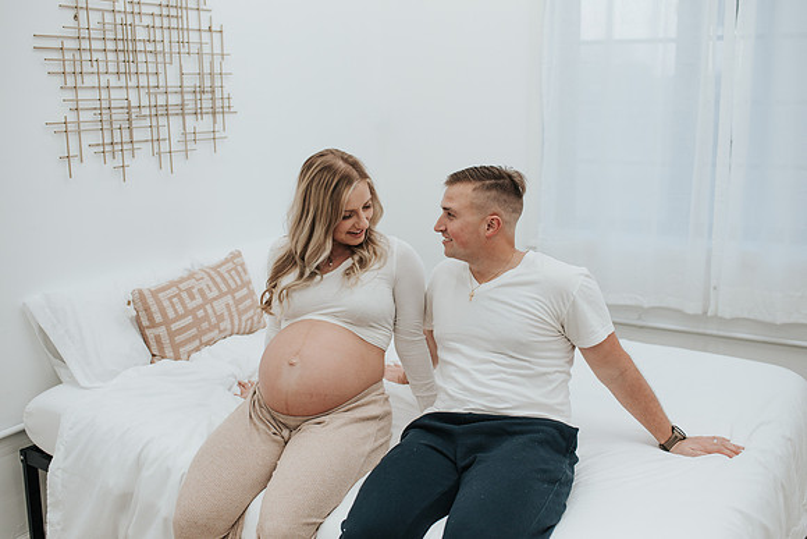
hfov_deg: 51.9
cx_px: 404
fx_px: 830
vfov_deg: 35.9
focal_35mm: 37
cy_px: 270
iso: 250
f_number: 2.8
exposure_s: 1/250
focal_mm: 35
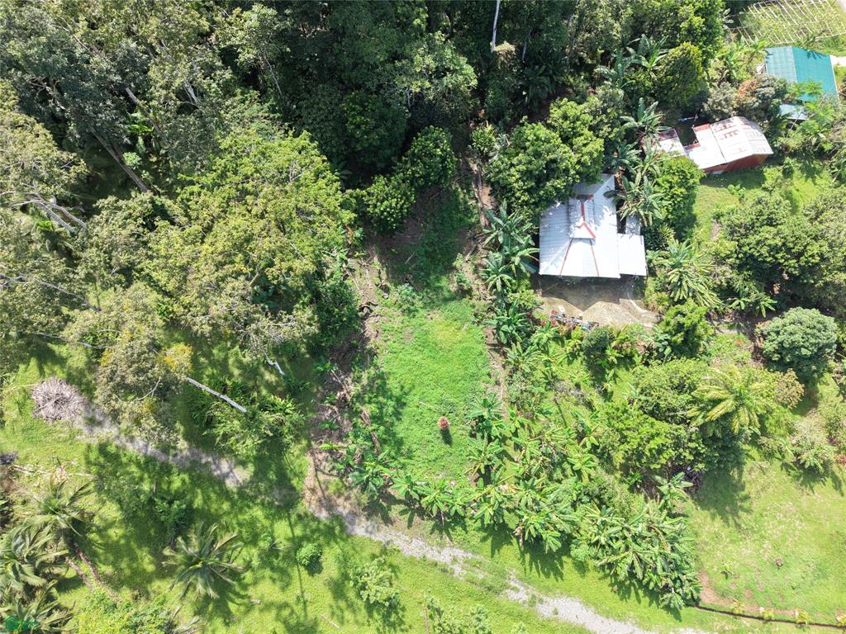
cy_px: 317
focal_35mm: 24
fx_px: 587
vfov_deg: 56.8
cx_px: 423
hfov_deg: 71.6
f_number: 1.8
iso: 140
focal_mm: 8.67
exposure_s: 1/725
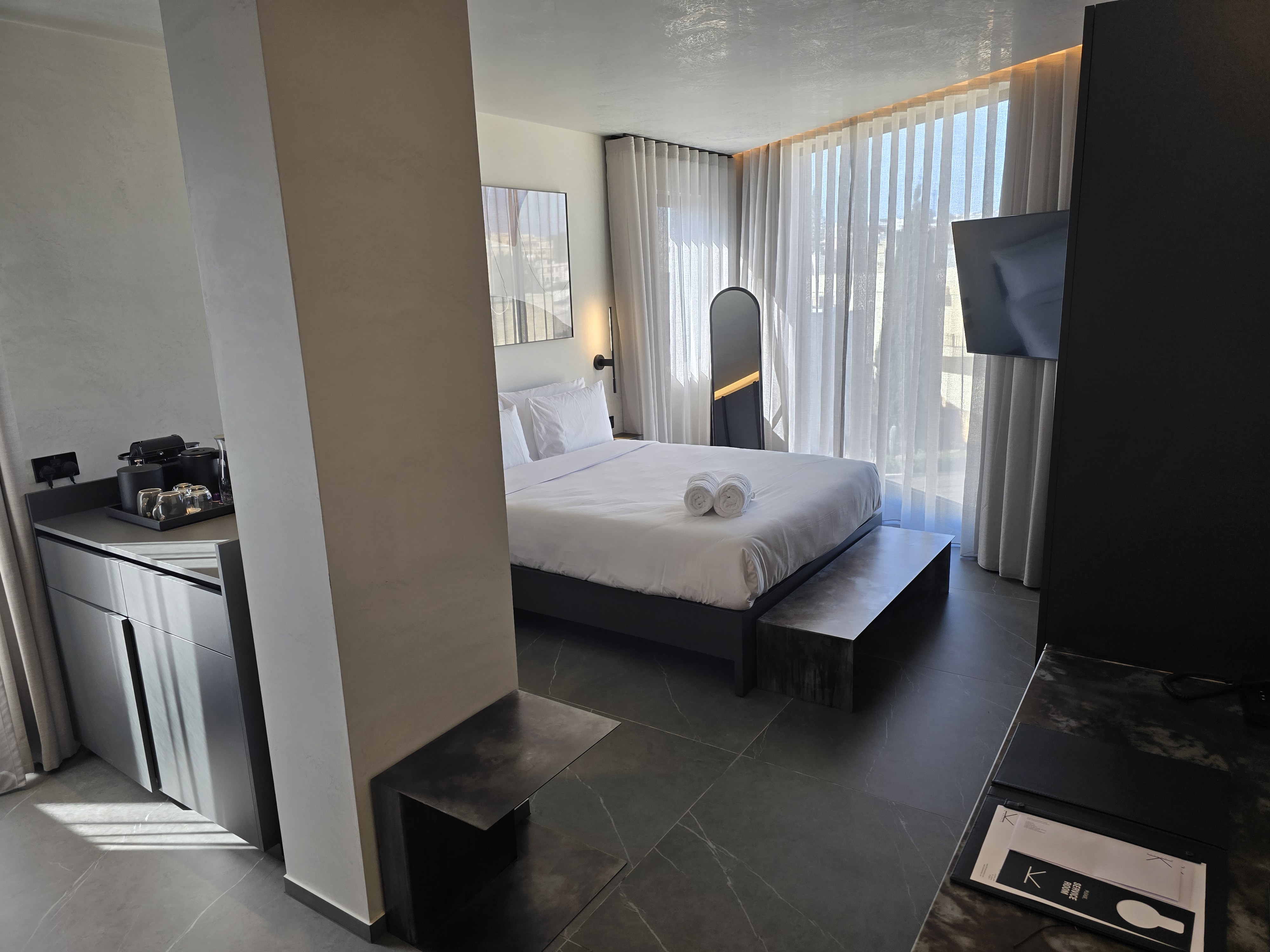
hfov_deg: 73.9
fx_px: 844
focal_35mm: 23
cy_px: 476
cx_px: 635
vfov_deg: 58.9
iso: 64
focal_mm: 6.3
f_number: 1.7
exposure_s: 1/180
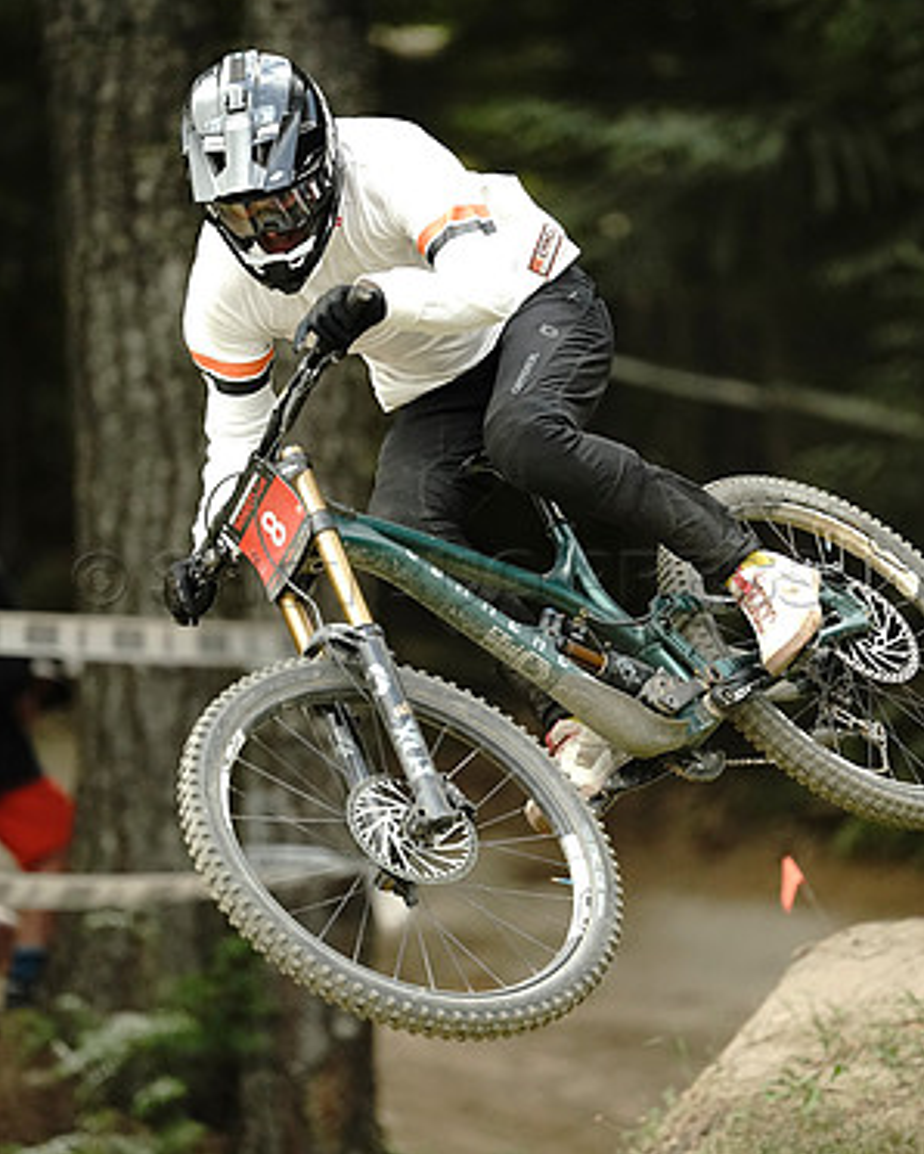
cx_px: 462
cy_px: 565
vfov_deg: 2.8
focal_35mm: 681
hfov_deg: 2.3
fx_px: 23260
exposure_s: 1/2500
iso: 5000
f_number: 4
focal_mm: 600
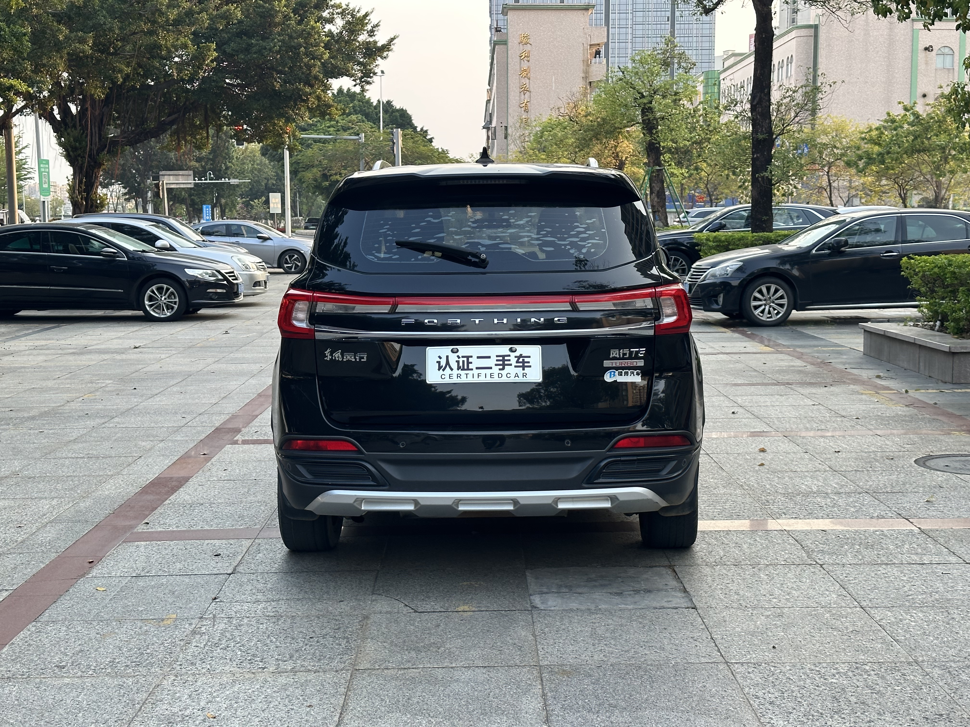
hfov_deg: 39.7
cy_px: 364
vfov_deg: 30.3
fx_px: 1345
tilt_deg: -6.2
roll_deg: +0.1
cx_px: 485
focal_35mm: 48
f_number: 1.78
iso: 64
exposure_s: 1/269
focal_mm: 6.86
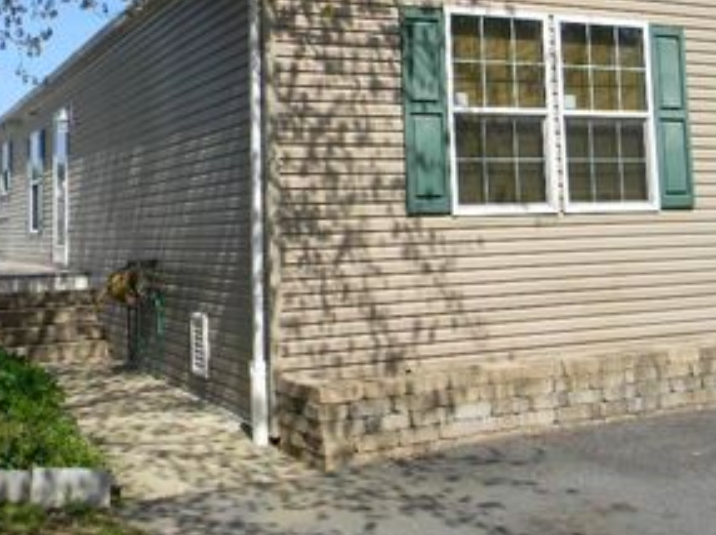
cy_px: 141
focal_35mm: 49
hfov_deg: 38.9
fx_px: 1013
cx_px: 350
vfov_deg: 29.2
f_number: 7
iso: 80
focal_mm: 5
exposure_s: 1/258
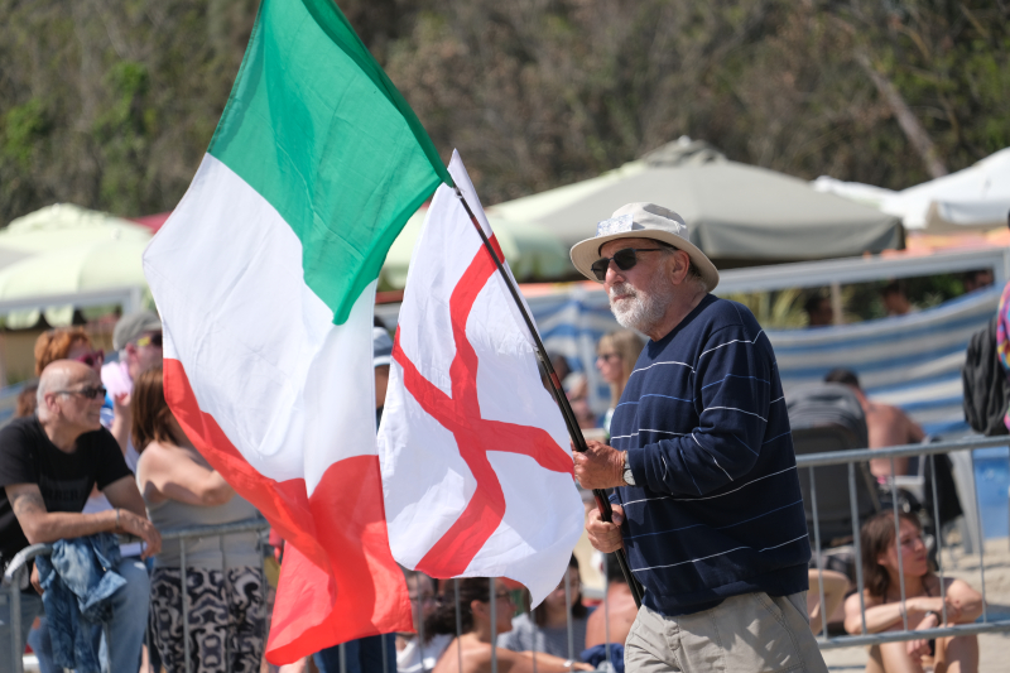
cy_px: 336
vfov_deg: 5.1
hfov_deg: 7.6
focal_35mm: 272
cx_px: 505
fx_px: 7629
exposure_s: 1/1000
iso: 160
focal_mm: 181.1
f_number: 4.7
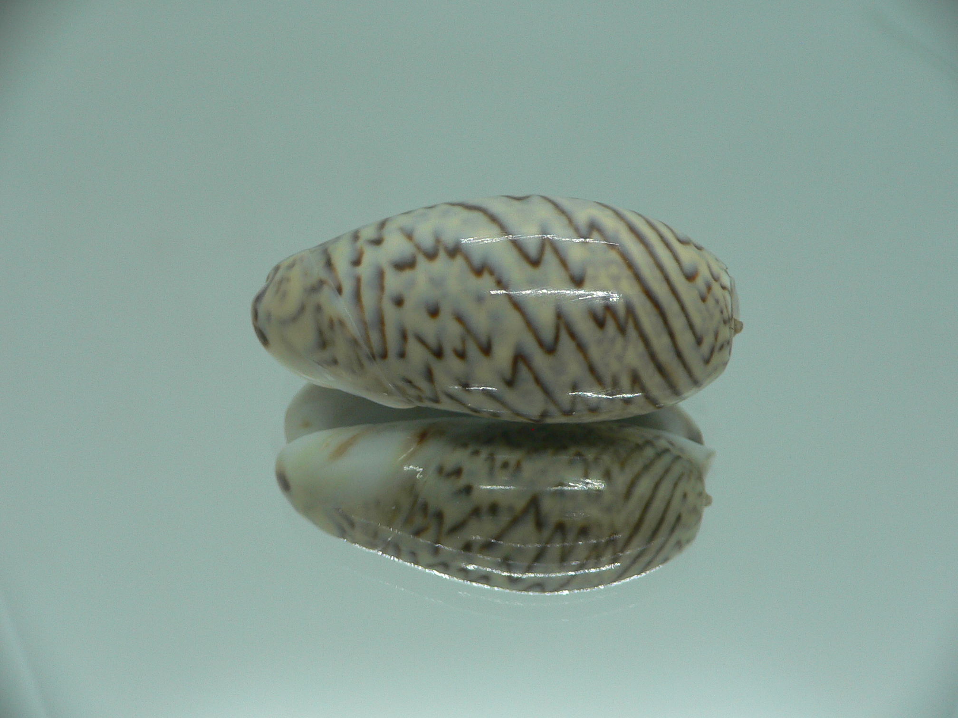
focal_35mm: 35
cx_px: 479
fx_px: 969
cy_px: 359
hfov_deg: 52.6
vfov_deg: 40.7
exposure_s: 1/60
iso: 80
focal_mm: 4.6
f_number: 2.8
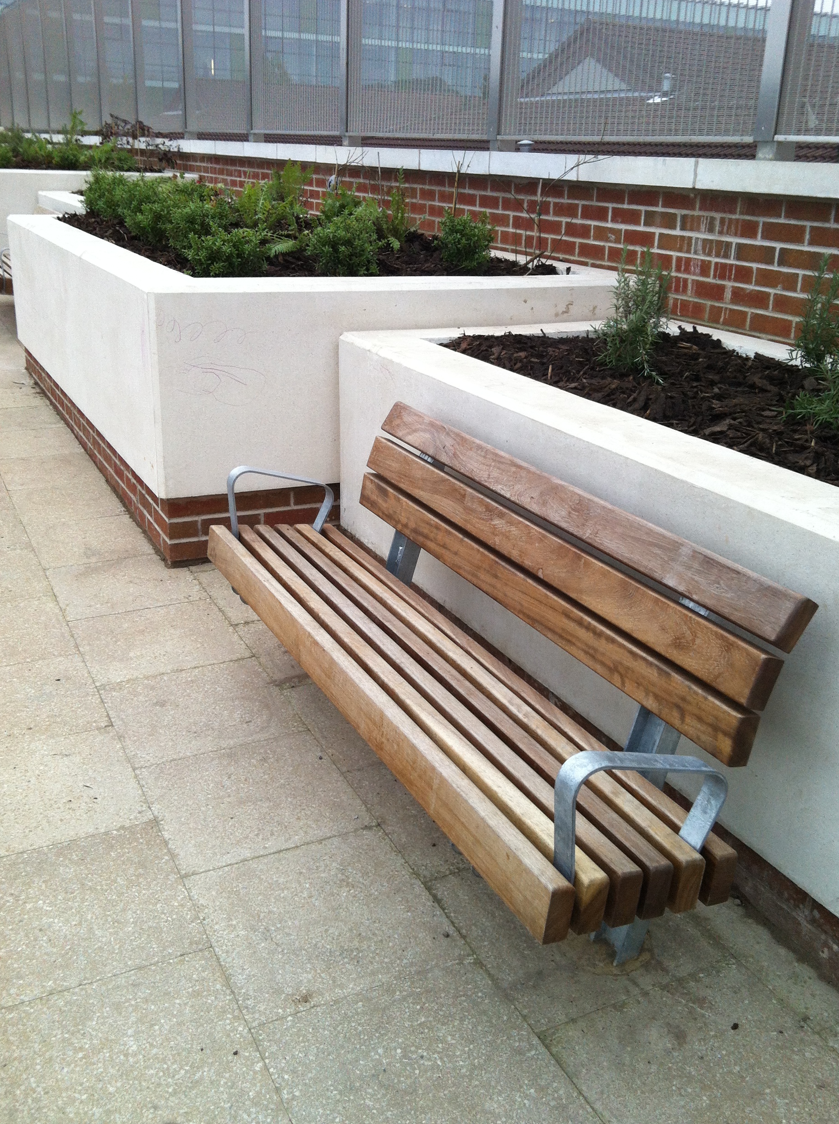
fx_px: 1199
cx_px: 441
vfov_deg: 50.2
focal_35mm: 37
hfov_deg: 38.6
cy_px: 569
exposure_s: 1/120
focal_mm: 3.85
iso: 80
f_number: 2.8
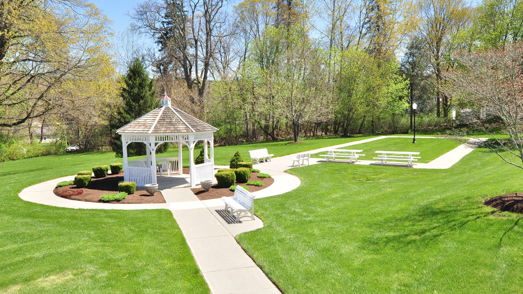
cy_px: 144
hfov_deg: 61.0
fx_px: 444
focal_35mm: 32
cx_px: 266
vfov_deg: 36.7
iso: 250
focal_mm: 20
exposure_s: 1/250
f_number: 9
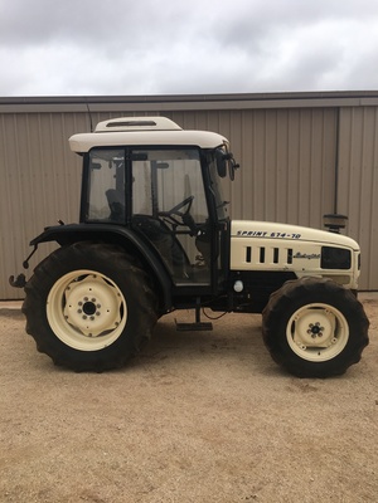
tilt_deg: -9.9
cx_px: 189
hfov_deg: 48.2
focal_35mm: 29
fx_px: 422
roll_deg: +2.3
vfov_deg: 61.7
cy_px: 252
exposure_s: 1/1115
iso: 25
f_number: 2.2
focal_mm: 4.15
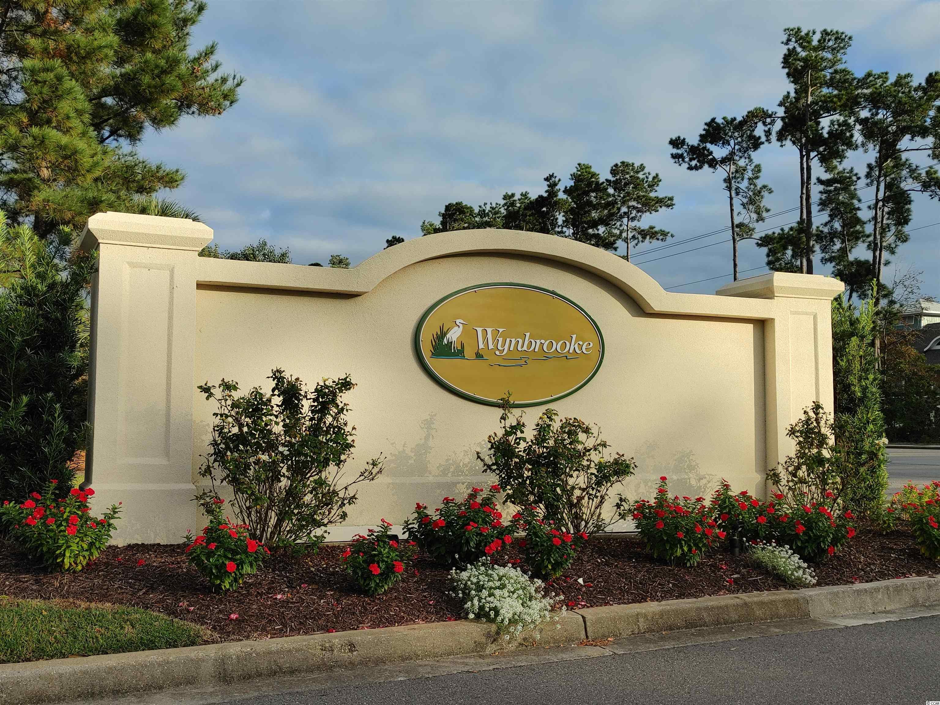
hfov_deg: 51.4
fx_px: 978
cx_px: 470
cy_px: 352
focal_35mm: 36
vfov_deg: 39.7
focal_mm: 5.58
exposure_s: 1/1887
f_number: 1.8
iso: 50
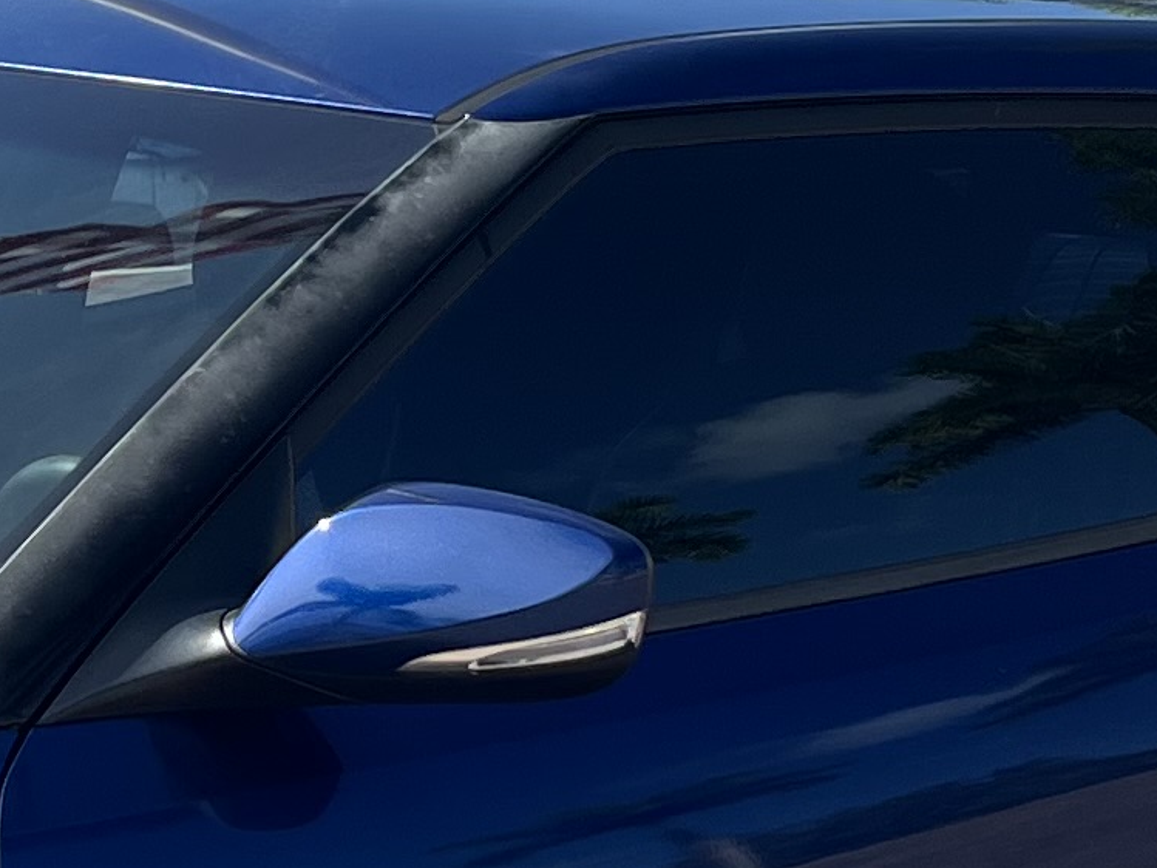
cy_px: 309
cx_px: -6
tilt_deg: -6.4
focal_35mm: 140
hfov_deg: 13.9
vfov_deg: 10.6
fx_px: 4680
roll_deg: +1.0
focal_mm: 5.7
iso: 50
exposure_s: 1/3571
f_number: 1.5
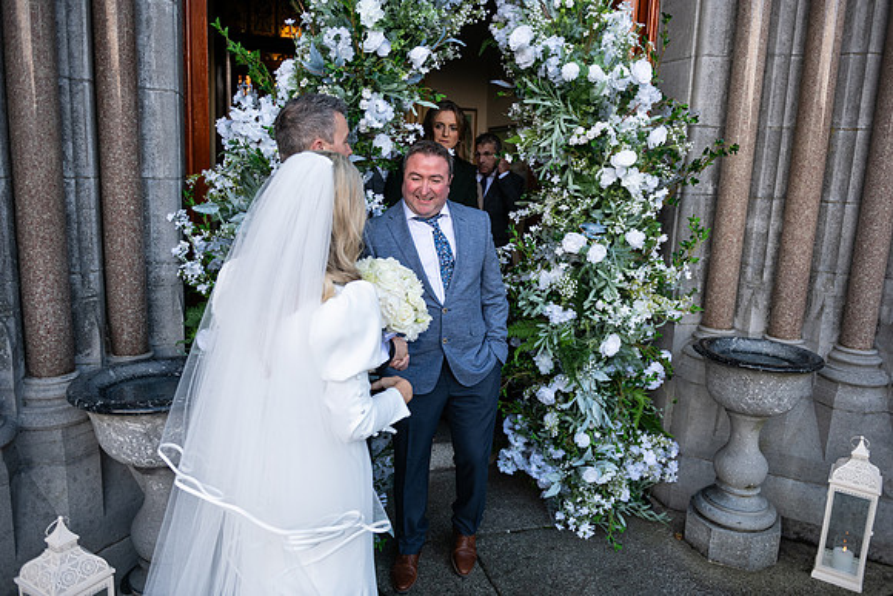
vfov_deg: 48.0
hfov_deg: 67.4
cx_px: 446
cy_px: 298
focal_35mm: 27
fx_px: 670
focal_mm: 27
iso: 500
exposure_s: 1/1000
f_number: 3.5
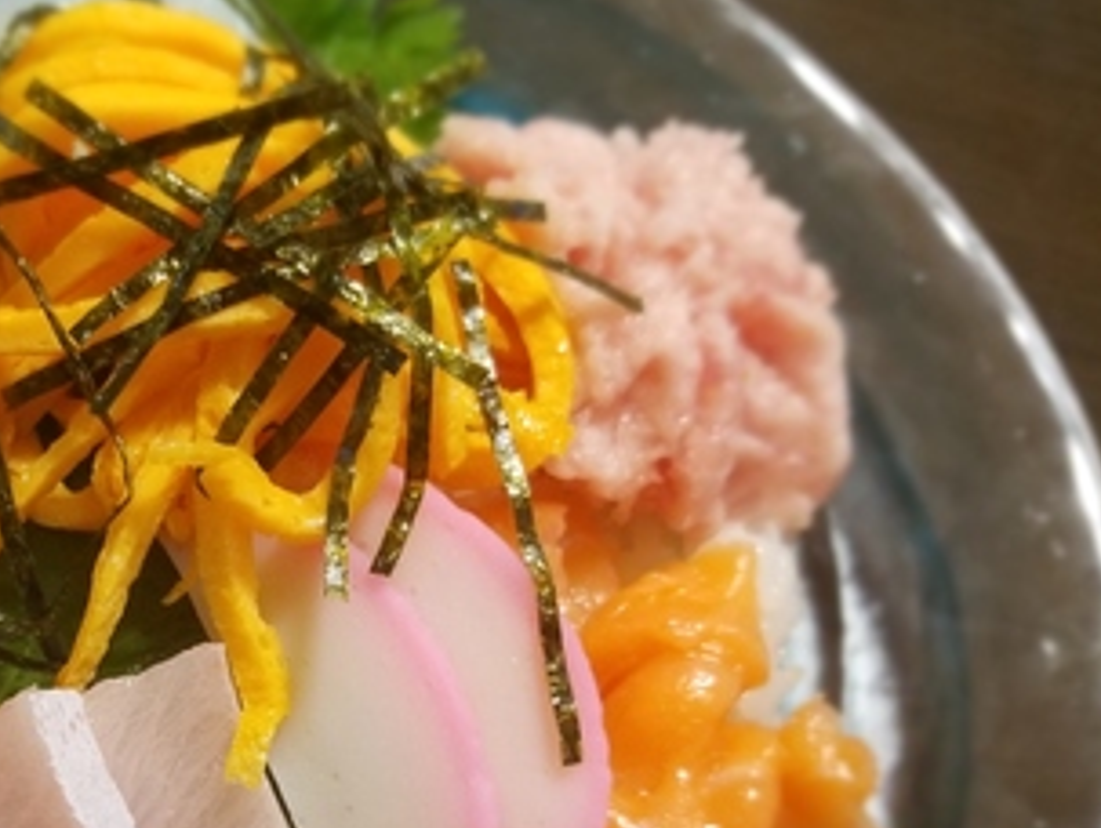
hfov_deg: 37.9
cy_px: 694
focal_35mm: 48
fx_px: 1529
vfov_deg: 29.4
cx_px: 196
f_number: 1.7
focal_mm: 4.3
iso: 200
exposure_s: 1/30
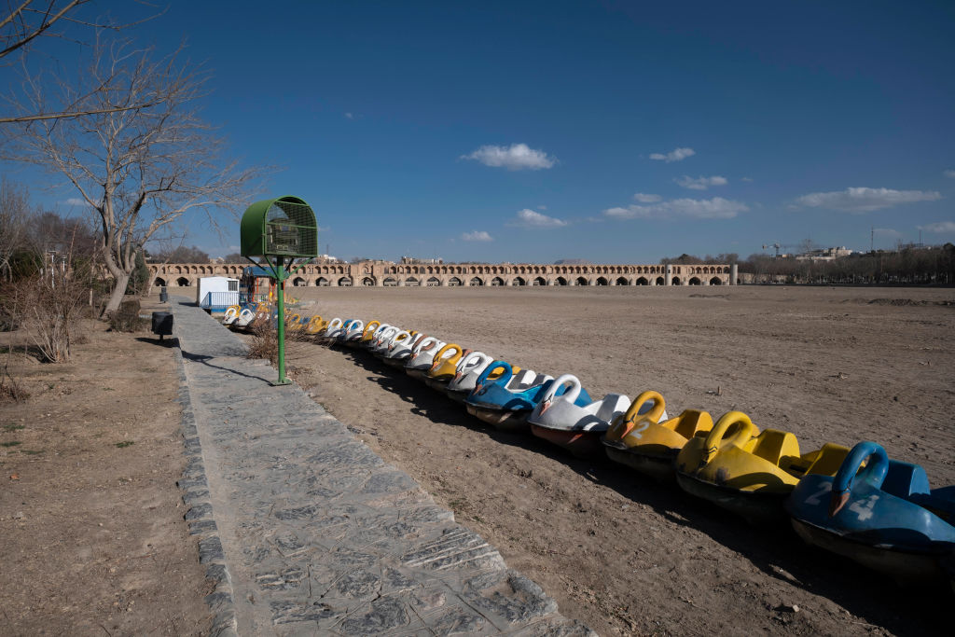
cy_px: 318
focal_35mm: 22
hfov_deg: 78.6
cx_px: 478
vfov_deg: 57.2
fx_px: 584
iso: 125
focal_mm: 14.6
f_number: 6.4
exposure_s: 1/1000
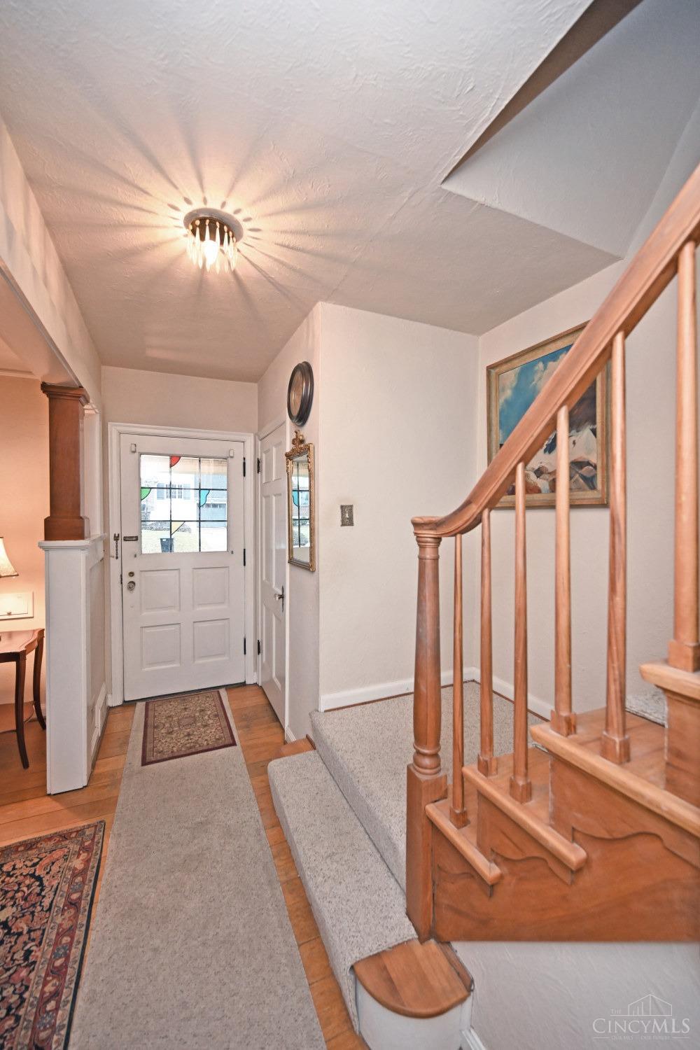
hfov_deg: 81.2
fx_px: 408
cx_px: 350
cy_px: 525
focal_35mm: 14
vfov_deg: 104.3
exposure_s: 1/60
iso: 1000
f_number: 4
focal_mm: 14
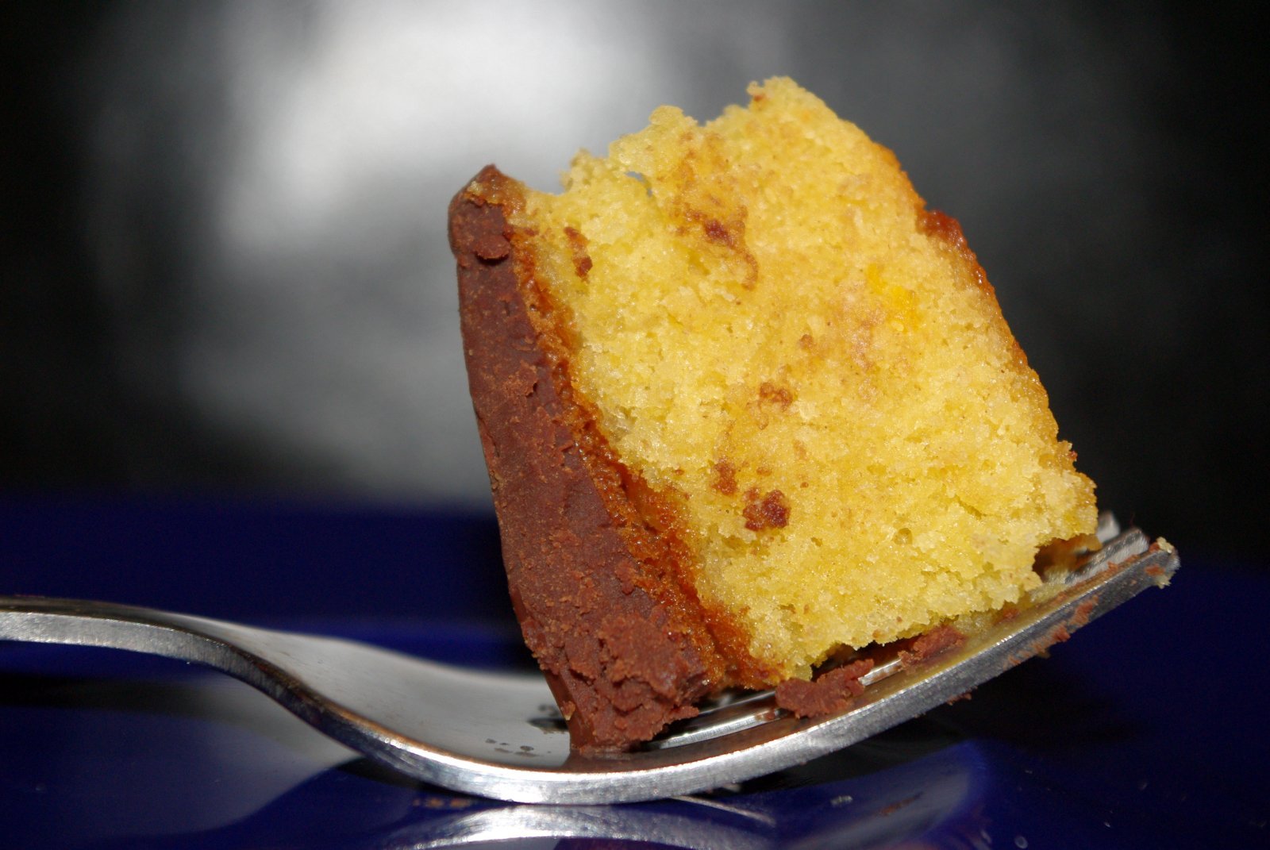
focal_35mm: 72
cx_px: 635
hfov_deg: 28.0
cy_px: 425
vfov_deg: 19.0
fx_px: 2543
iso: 400
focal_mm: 47.5
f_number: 6.7
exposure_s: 1/60
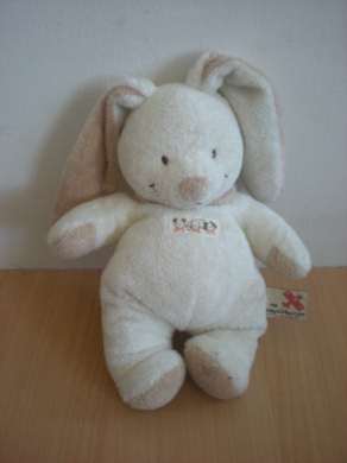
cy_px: 232
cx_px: 174
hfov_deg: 37.7
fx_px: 508
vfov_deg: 49.0
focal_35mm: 38
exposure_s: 1/20
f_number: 3.1
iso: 200
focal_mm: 6.3
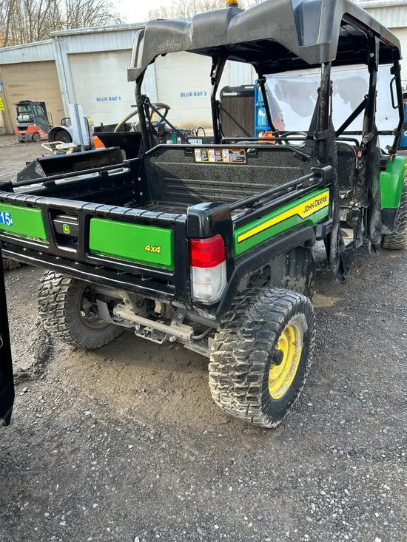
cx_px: 204
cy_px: 271
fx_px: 407
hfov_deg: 53.1
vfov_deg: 67.3
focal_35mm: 26
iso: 40
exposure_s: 1/165
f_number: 1.5
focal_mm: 5.7
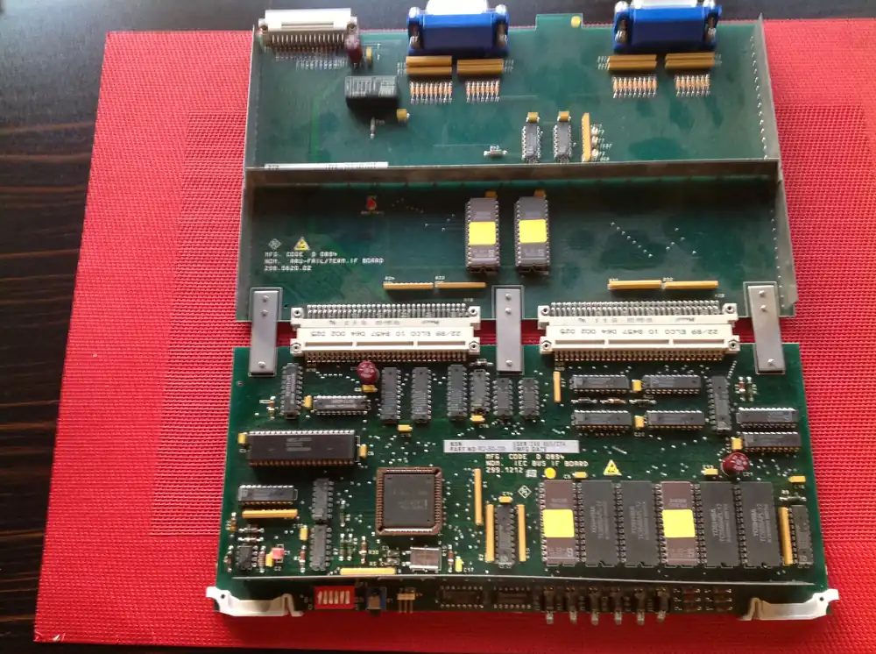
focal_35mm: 35
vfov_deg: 40.6
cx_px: 438
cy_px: 327
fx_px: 884
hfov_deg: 52.7
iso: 160
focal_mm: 4.28
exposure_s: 1/15
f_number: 2.4
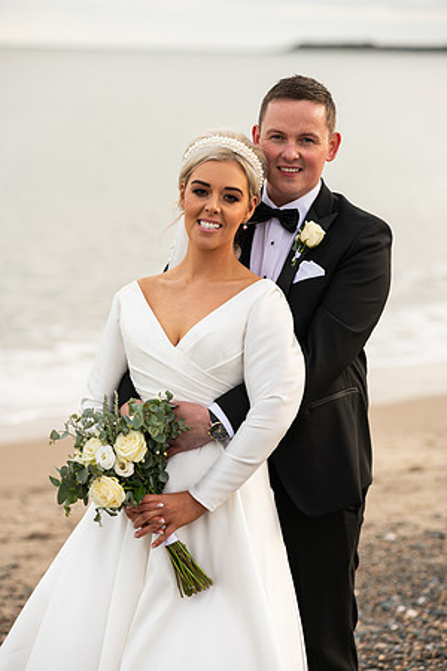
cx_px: 224
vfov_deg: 17.1
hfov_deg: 11.4
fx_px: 2235
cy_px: 336
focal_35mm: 120
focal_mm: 120
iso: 80
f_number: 3.5
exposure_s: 1/200
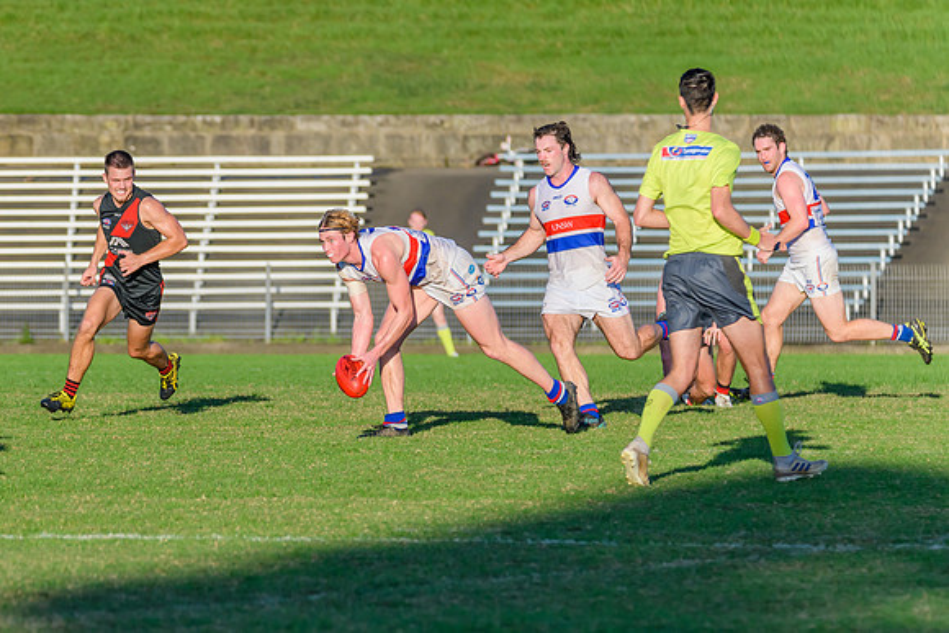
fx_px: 10956
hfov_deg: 5.0
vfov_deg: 3.3
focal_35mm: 416
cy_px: 417
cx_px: 323
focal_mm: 280
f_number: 6
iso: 800
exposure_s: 1/2000
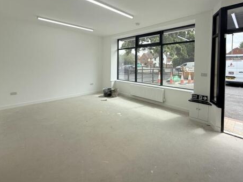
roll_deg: -0.6
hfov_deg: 87.3
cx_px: 138
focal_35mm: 18
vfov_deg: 70.3
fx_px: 126
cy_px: 67
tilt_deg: -1.5
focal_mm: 2.22
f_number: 2.2
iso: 64
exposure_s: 1/770
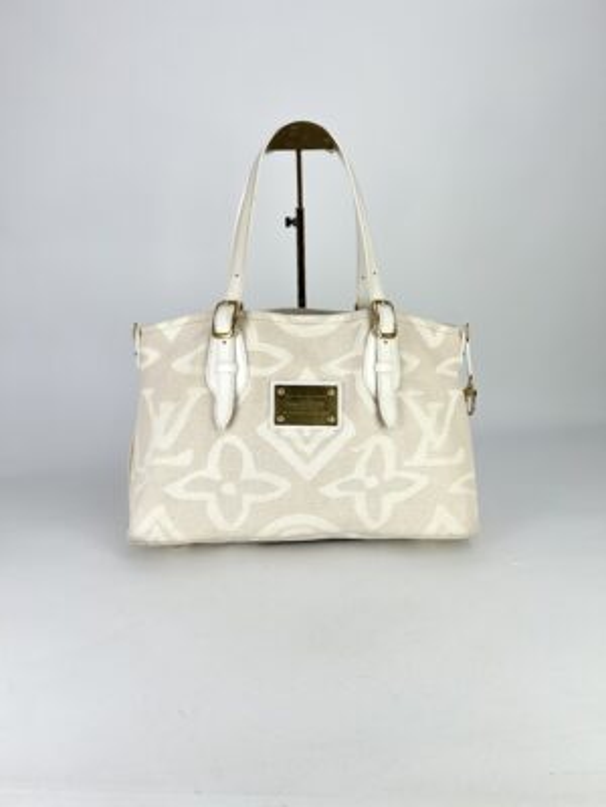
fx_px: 607
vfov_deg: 67.3
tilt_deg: -14.5
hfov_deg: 53.1
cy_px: 404
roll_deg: -0.1
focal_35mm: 26
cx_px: 303
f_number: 1.5
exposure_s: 1/339
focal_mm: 5.7
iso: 50
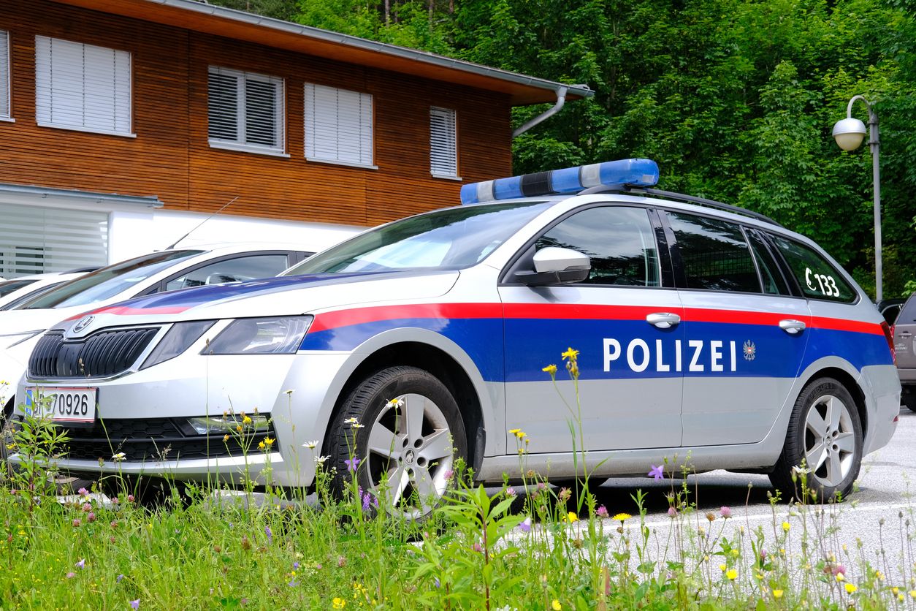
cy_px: 306
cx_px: 458
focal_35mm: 53
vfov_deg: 25.5
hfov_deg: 37.5
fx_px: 1348
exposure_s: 1/125
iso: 160
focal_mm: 35
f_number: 8
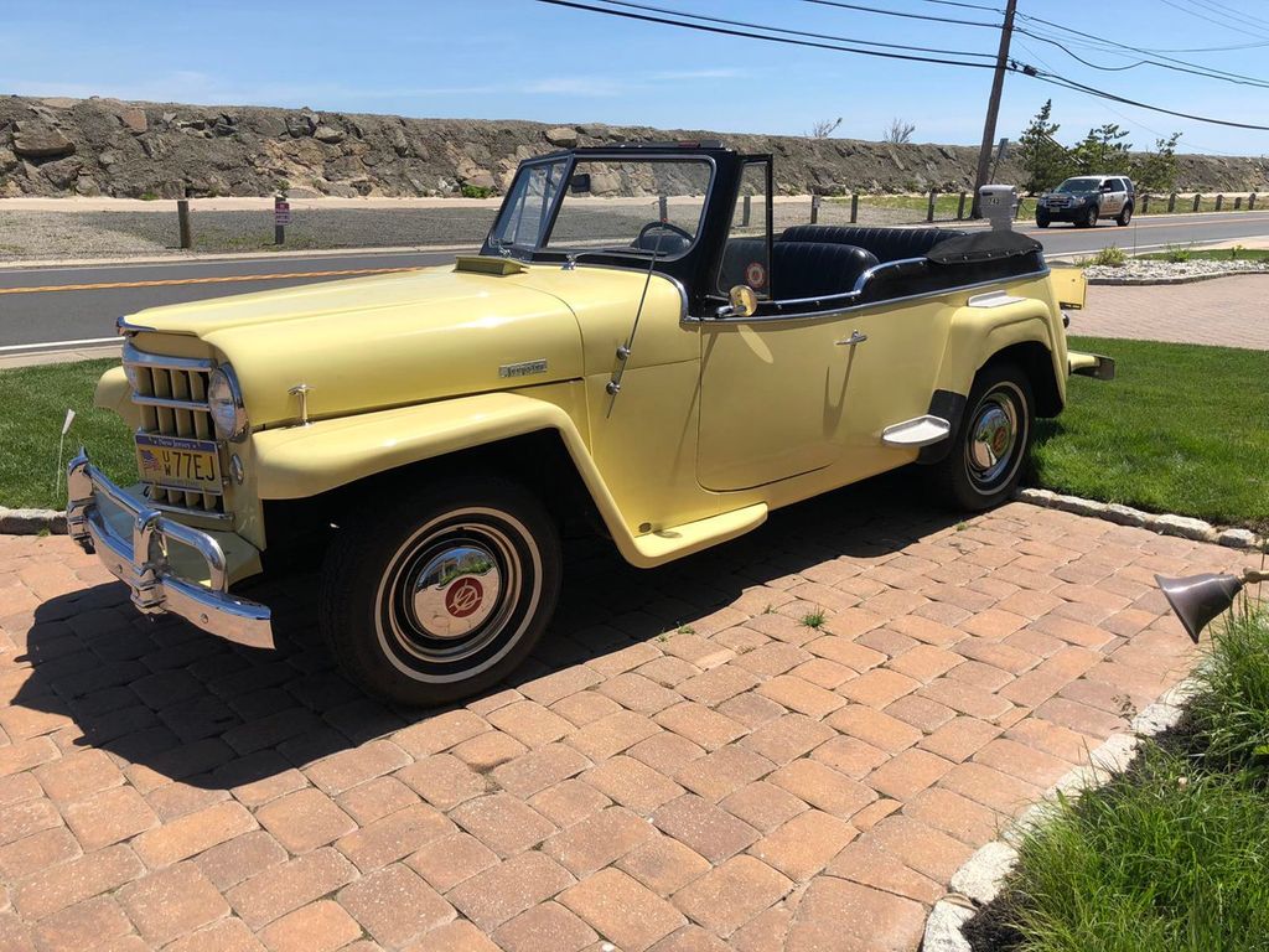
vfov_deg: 49.7
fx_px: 1026
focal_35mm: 28
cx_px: 634
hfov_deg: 63.4
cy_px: 476
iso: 20
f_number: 1.8
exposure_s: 1/2404
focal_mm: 3.99
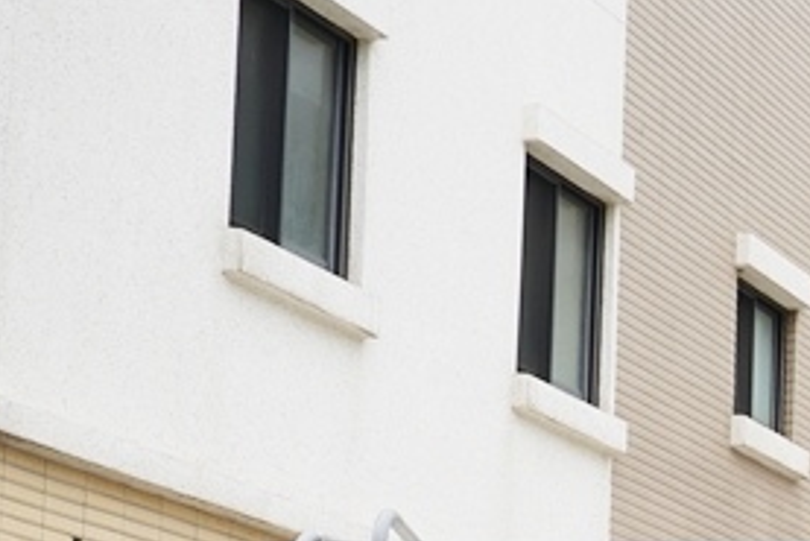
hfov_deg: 15.6
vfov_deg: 11.2
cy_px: 756
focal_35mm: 119
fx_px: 2679
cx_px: 1284
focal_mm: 33
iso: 100
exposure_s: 1/320
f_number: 5.6
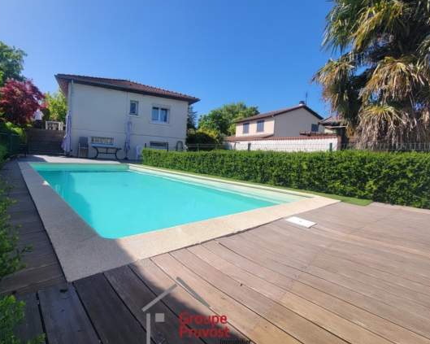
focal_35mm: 14
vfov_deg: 88.0
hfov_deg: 100.5
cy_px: 172
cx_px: 198
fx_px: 178
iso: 50
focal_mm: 2.2
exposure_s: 1/1429
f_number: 2.2
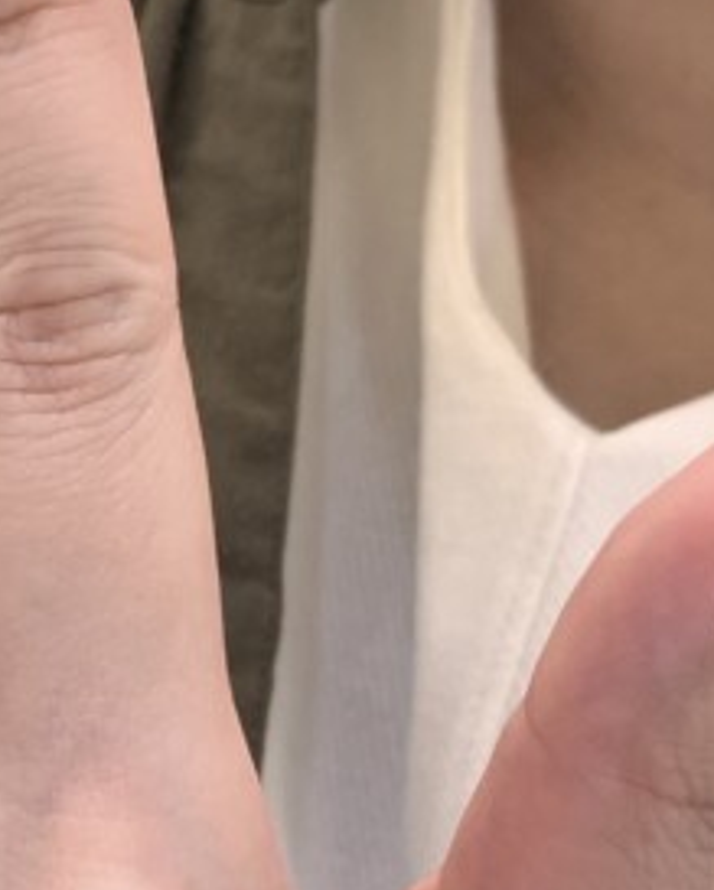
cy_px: 791
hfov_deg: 13.8
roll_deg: -3.7
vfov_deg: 18.5
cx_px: -502
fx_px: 2690
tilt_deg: -14.4
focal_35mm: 102
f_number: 1.8
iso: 40
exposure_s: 1/60
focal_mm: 3.99
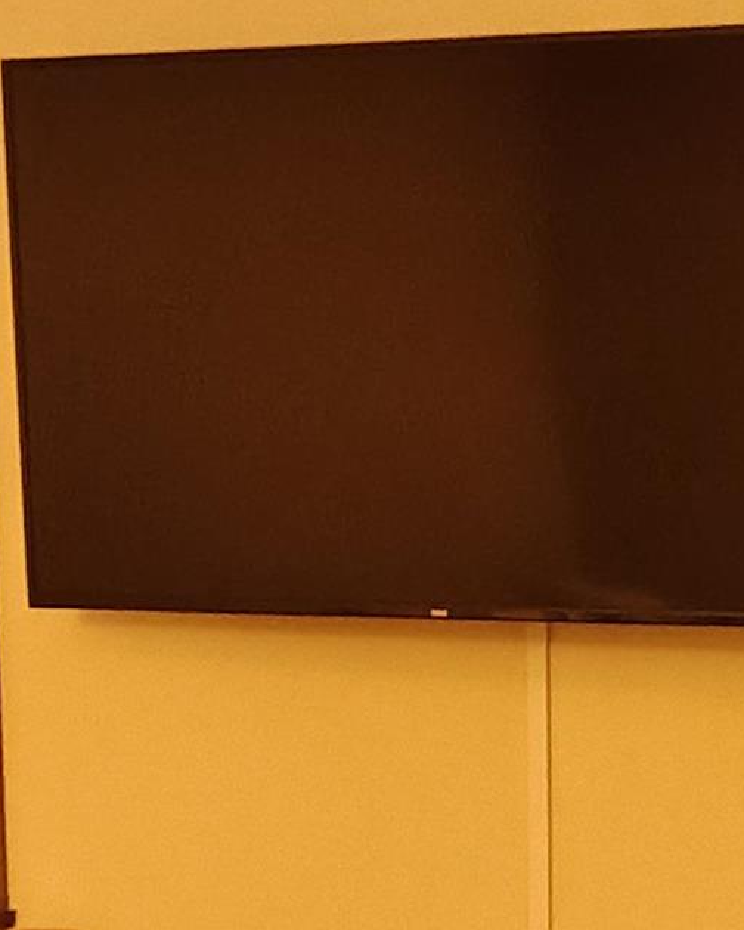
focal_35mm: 114
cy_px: 847
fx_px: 3138
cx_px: 825
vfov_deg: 16.6
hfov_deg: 13.3
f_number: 1.8
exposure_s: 1/20
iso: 7040
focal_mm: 5.56
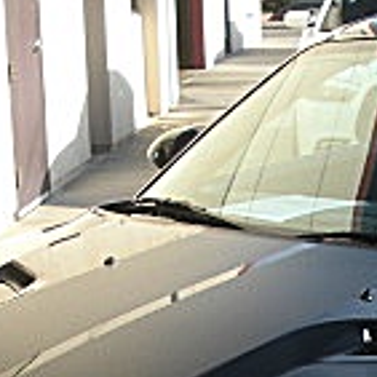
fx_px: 1774
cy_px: 463
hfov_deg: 12.0
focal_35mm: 144
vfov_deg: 11.9
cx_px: 366
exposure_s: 1/320
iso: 50
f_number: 2.8
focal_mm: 6.3
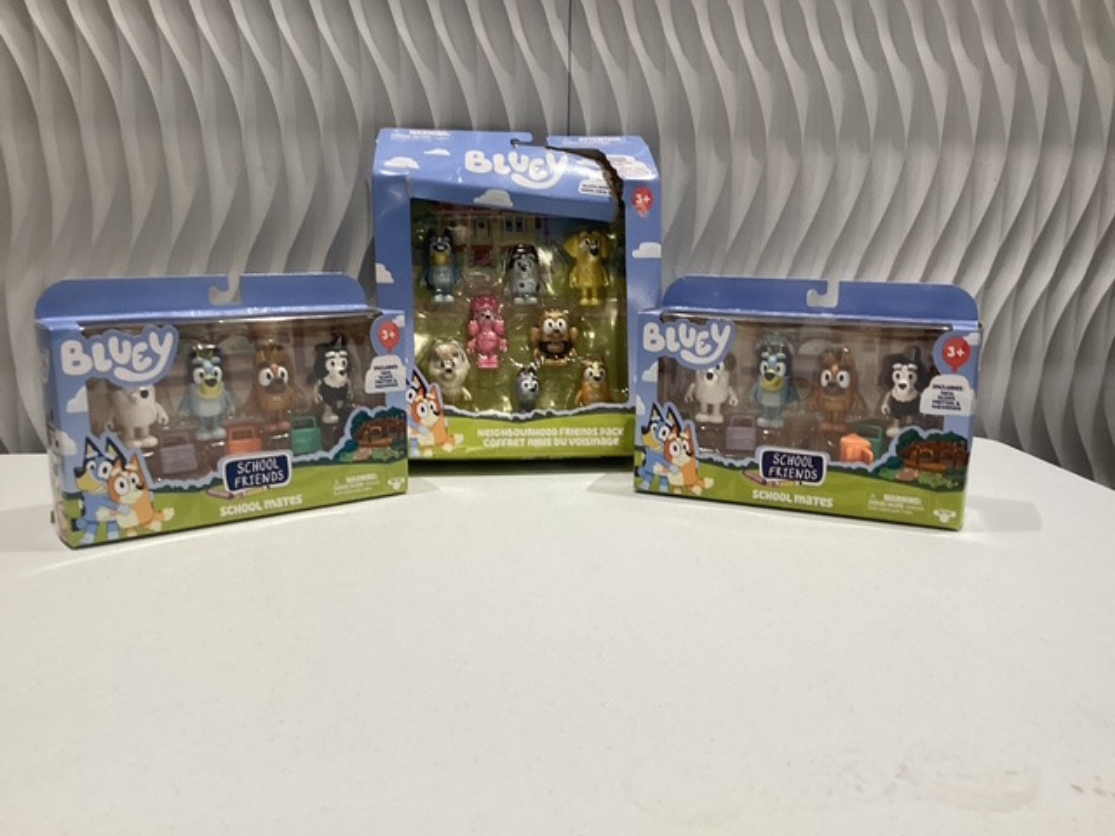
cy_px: 418
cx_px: 558
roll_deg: -1.1
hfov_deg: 58.4
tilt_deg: -11.1
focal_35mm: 31
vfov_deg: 45.4
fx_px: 999
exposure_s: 1/60
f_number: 2.4
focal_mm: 3.3
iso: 100
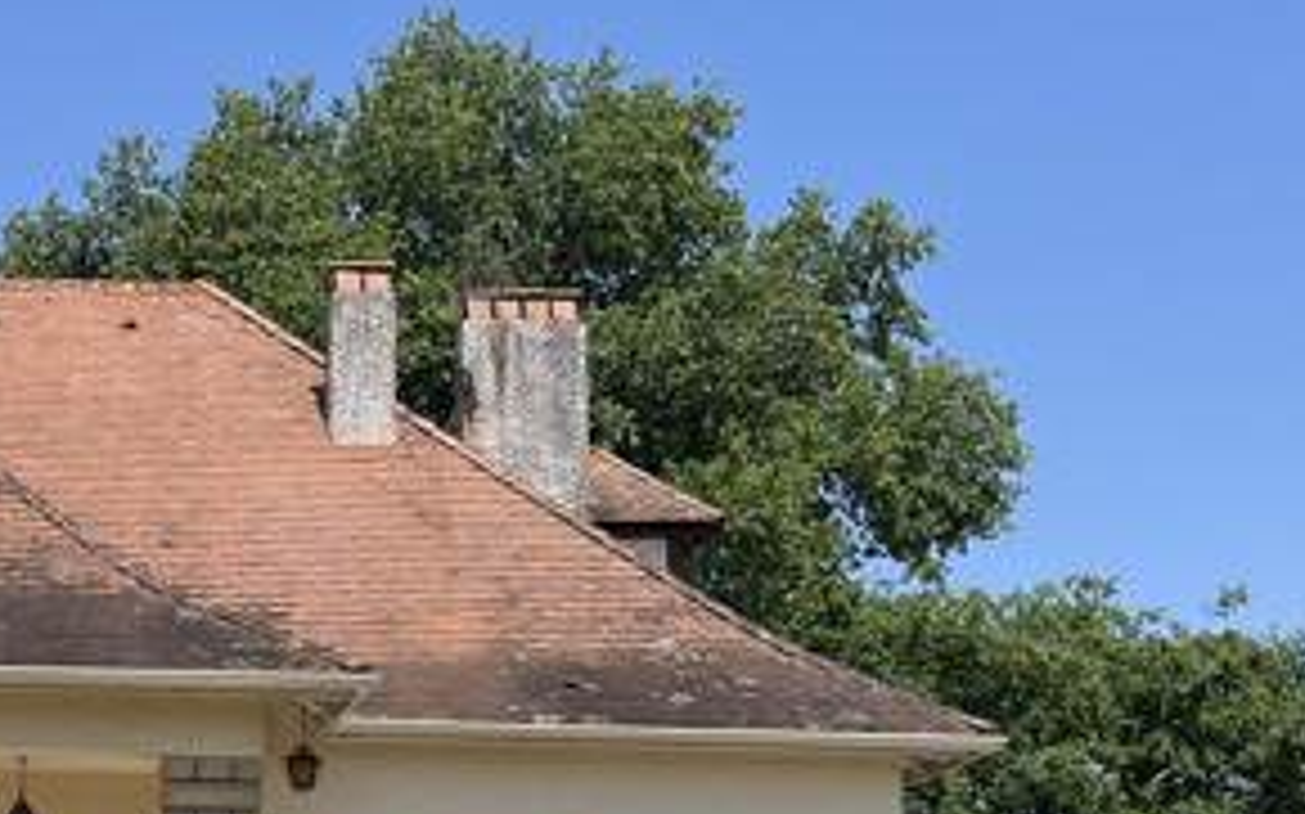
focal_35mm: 76
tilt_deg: +5.8
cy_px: 863
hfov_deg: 26.2
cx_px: 99
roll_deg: -1.0
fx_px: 2702
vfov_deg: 16.7
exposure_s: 1/3049
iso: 50
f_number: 1.6
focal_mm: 5.1
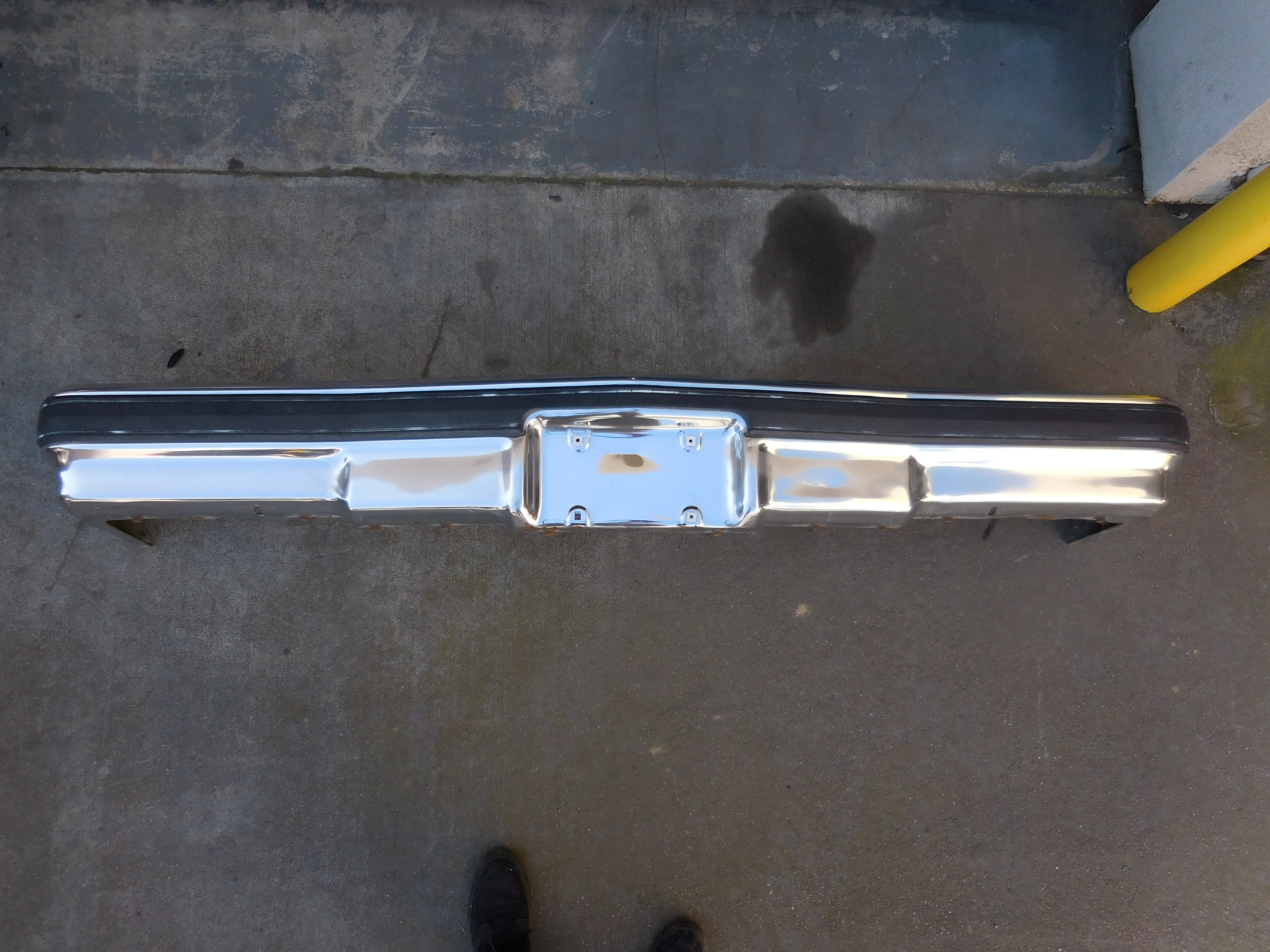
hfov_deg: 69.4
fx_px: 917
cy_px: 476
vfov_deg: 54.9
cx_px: 635
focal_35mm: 25
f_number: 3.3
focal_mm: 4.5
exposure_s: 1/250
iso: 125
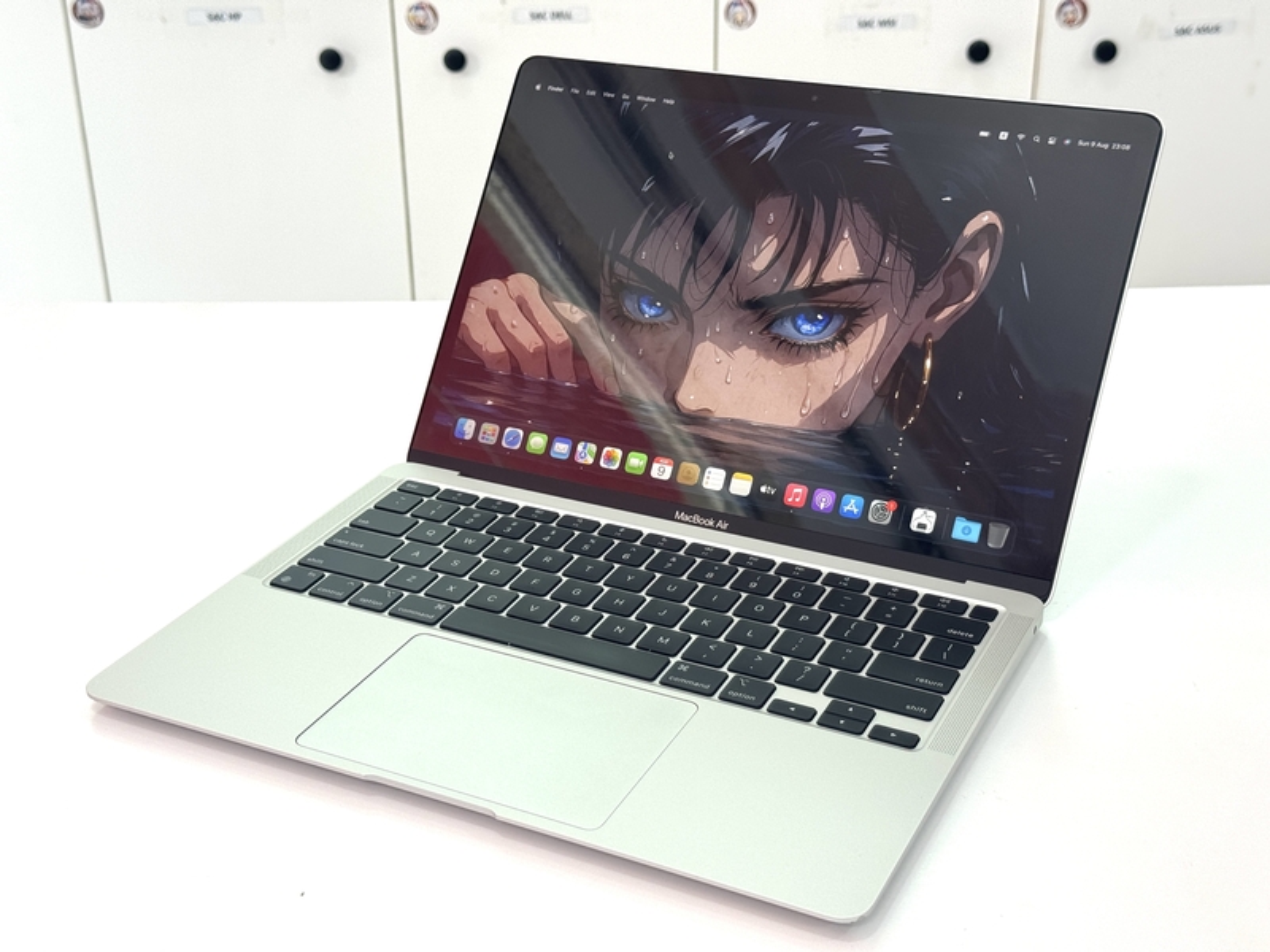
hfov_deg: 39.7
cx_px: 635
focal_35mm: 48
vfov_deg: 30.3
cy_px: 476
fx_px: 1761
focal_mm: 6.76
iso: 64
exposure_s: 1/172
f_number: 1.78
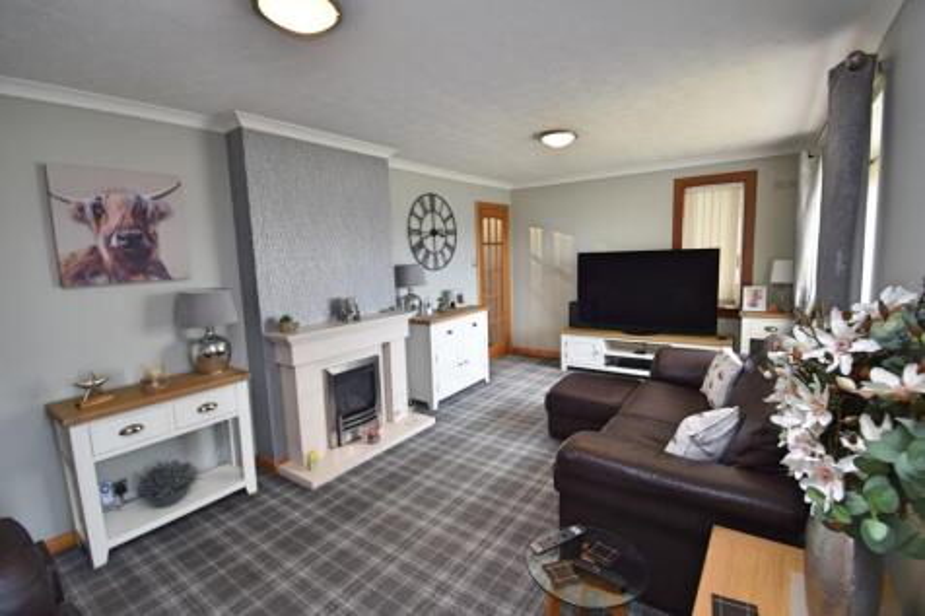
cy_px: 308
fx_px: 385
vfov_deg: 77.3
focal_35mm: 15
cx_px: 462
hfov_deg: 100.4
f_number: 4.5
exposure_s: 1/8
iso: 100
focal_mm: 10
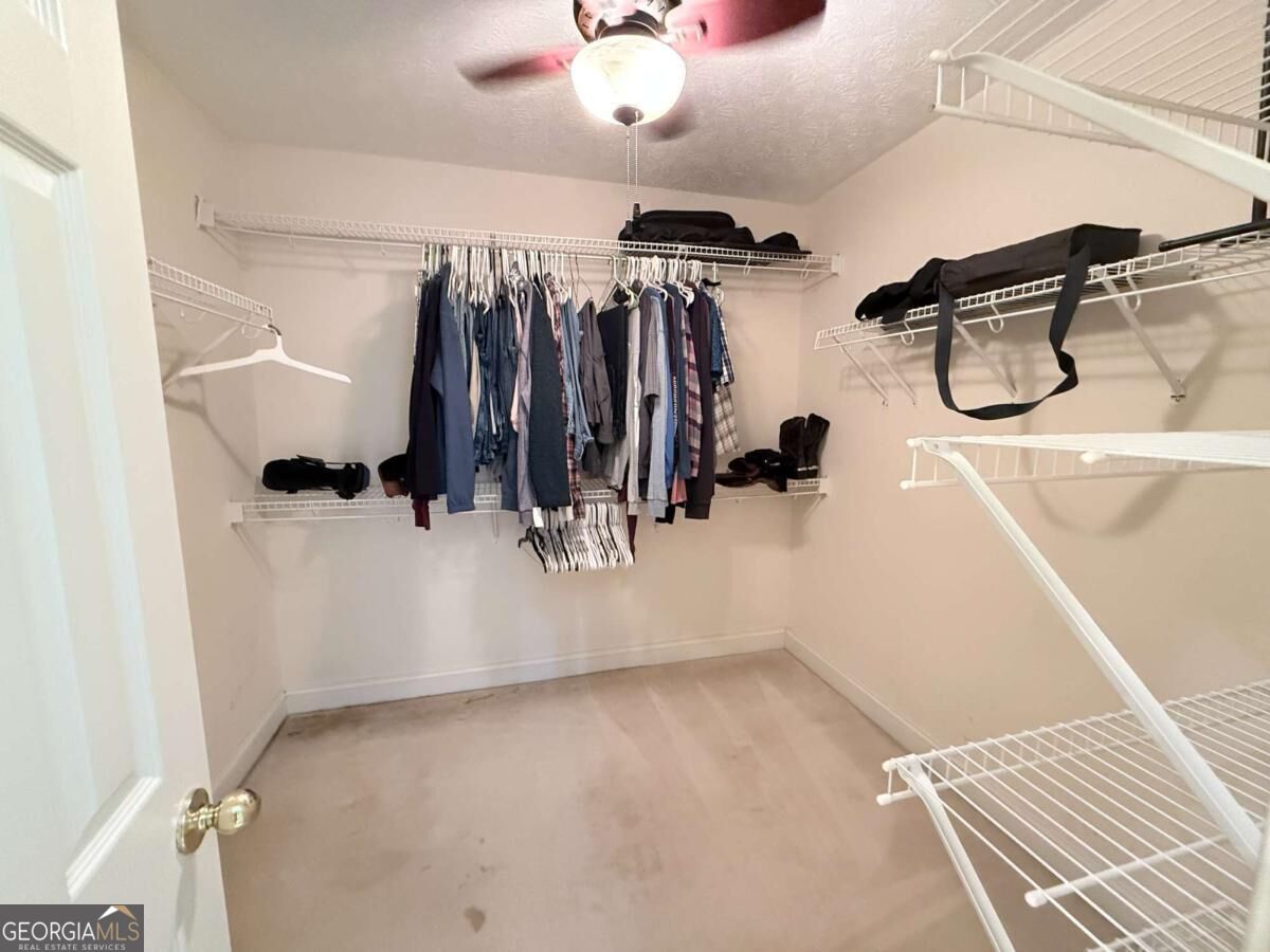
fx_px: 514
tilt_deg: -7.5
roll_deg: -0.2
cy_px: 476
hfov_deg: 102.1
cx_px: 635
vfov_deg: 85.7
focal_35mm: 14
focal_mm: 2.22
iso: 1000
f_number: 2.2
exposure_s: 1/60
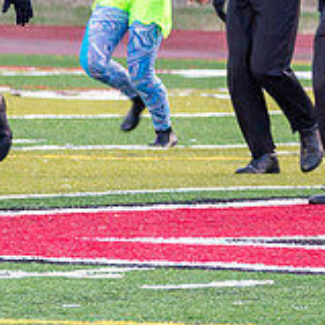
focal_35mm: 856
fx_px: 9093
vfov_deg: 2.0
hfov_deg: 2.0
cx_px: 605
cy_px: -55
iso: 720
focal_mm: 125
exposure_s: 1/200
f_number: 4.8
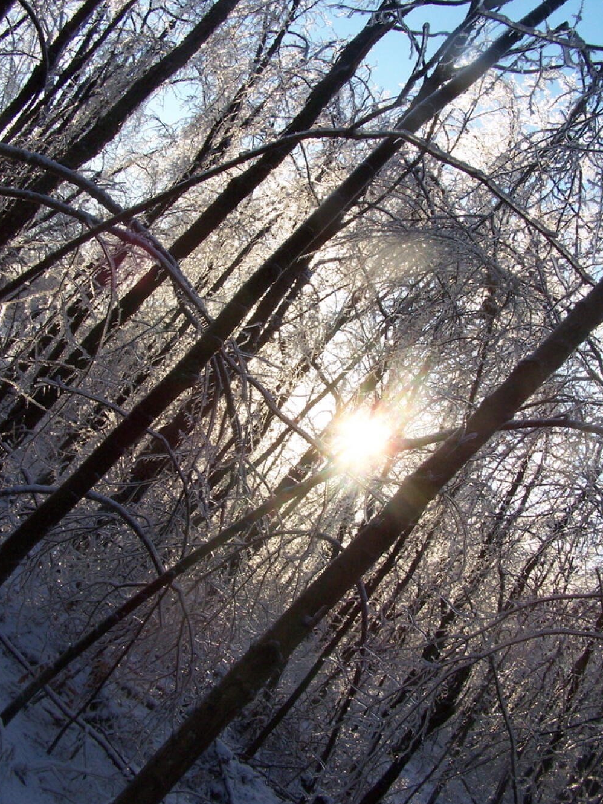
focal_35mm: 39
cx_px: 302
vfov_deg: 47.9
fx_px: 906
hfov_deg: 36.8
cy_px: 397
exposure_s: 1/500
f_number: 5.6
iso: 200
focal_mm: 6.3
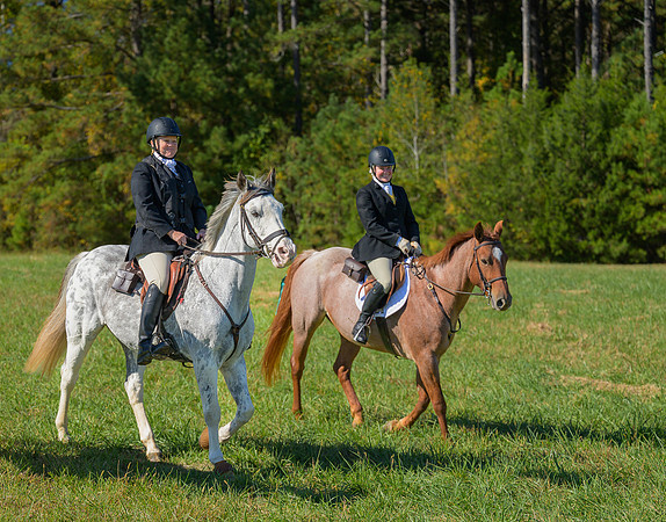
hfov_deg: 21.3
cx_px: 243
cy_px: 251
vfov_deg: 16.8
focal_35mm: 90
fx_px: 1766
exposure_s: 1/1250
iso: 200
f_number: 3.2
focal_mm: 70
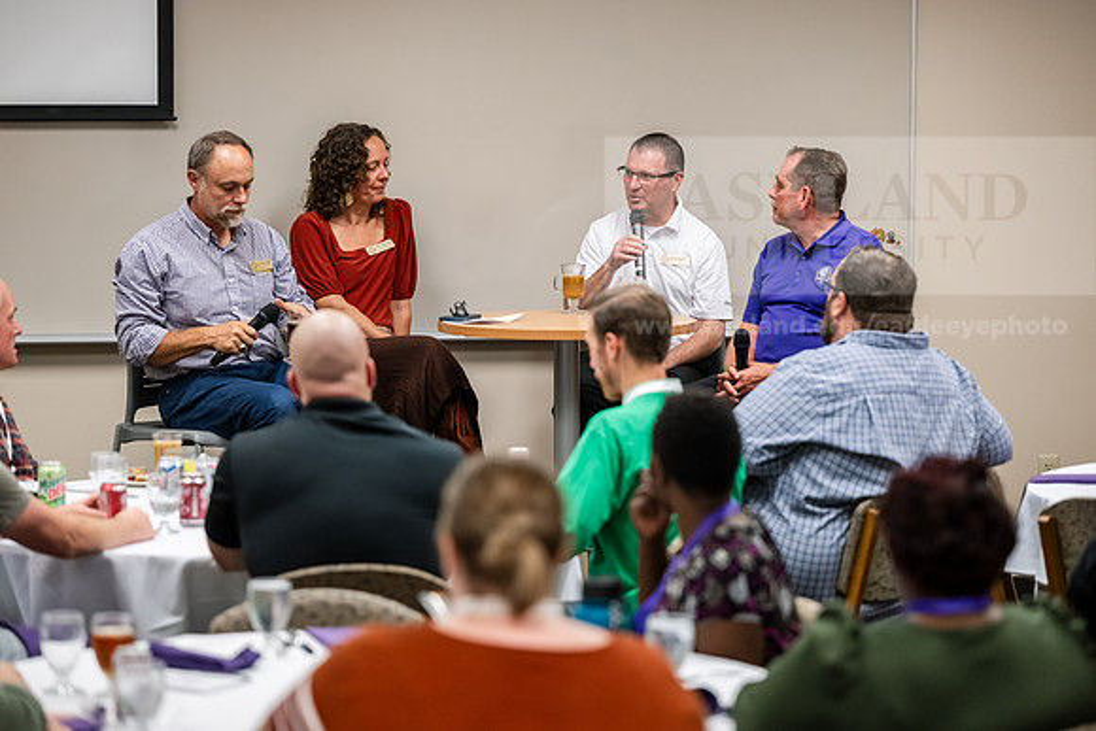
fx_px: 3959
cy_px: 366
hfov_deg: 15.8
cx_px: 548
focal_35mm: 130
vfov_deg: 10.6
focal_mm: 130
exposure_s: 1/200
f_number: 2.8
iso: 1600
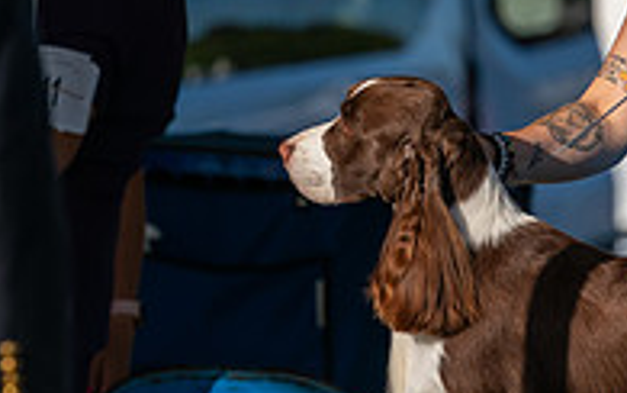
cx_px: 526
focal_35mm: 705
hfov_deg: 3.0
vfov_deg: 1.9
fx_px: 12050
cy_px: 3
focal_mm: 200
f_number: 4.5
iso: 100
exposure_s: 1/1250
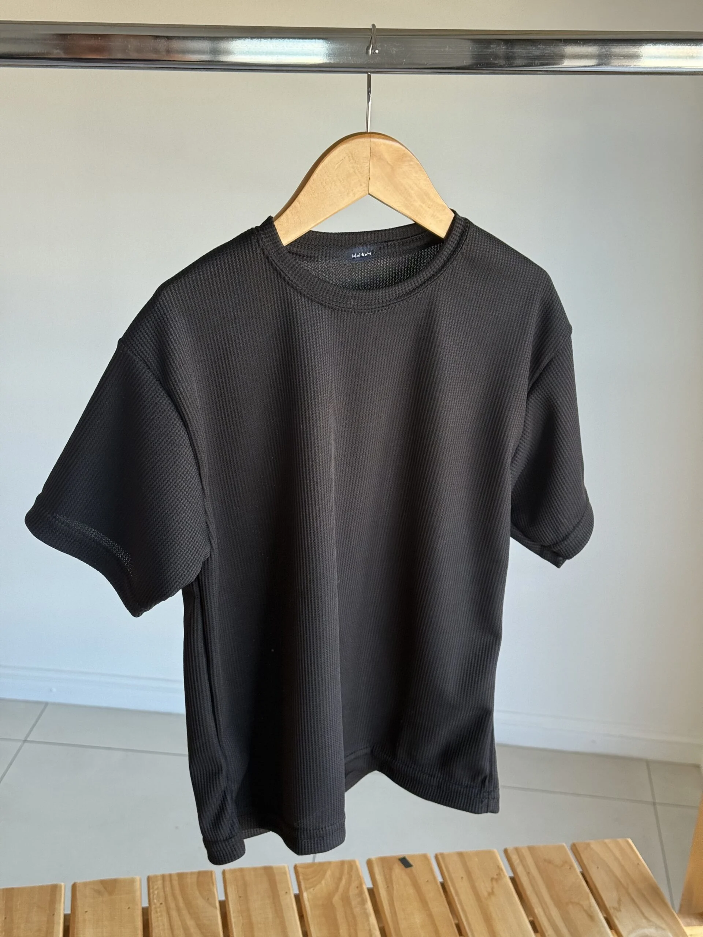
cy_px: 468
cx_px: 352
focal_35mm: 48
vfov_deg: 39.7
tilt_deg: -21.1
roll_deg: -2.7
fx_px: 1300
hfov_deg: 30.3
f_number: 1.78
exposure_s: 1/121
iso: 80
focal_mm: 6.76
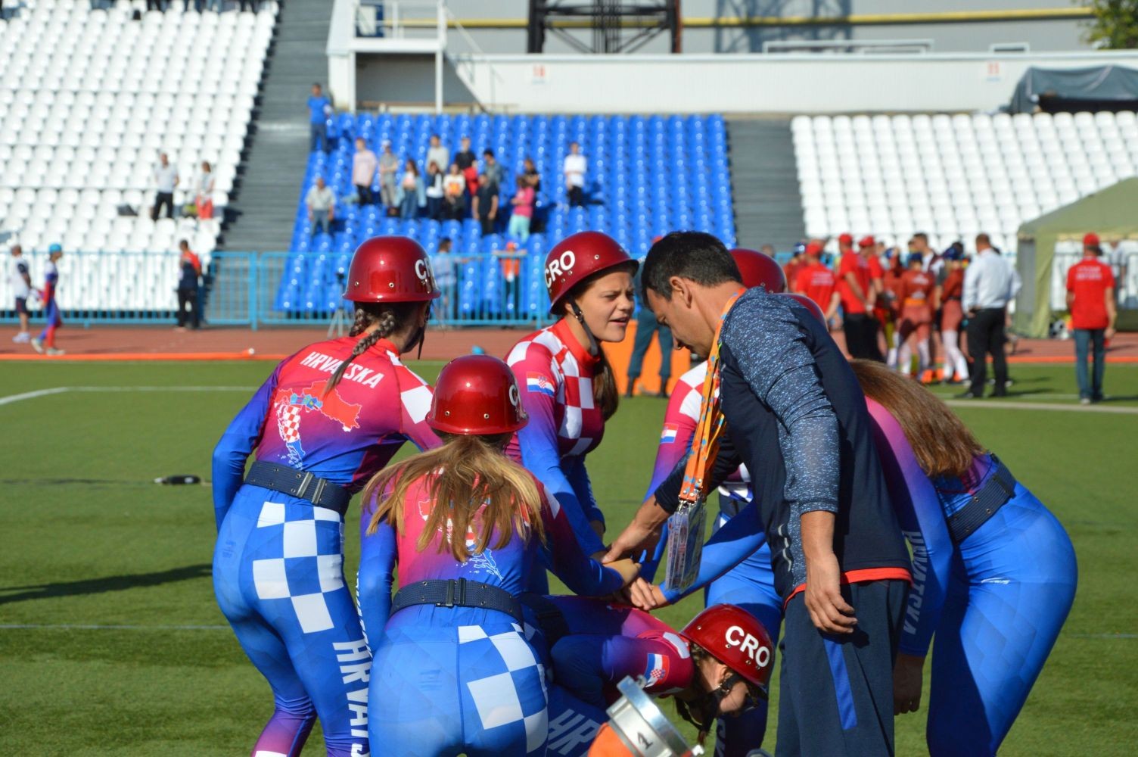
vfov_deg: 12.2
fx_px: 3553
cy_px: 378
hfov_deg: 18.2
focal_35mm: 112
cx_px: 569
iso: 400
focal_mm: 75
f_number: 7.1
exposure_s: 1/2000
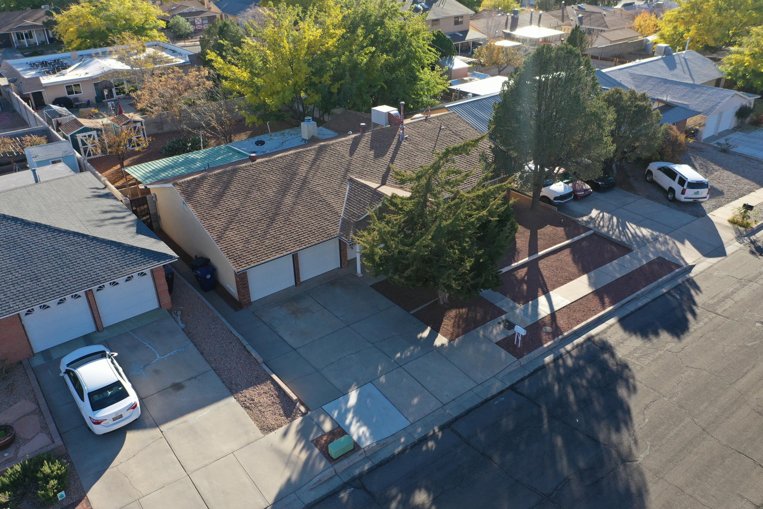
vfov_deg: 46.4
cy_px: 254
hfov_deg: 65.5
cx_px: 382
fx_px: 593
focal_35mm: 28
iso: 100
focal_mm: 10.26
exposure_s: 1/400
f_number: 3.5
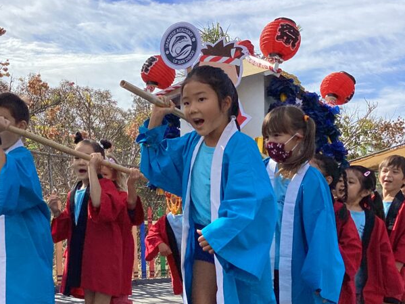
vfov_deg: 27.3
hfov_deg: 36.0
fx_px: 620
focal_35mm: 53
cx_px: 160
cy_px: 211
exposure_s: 1/776
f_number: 2.4
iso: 25
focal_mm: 3.3
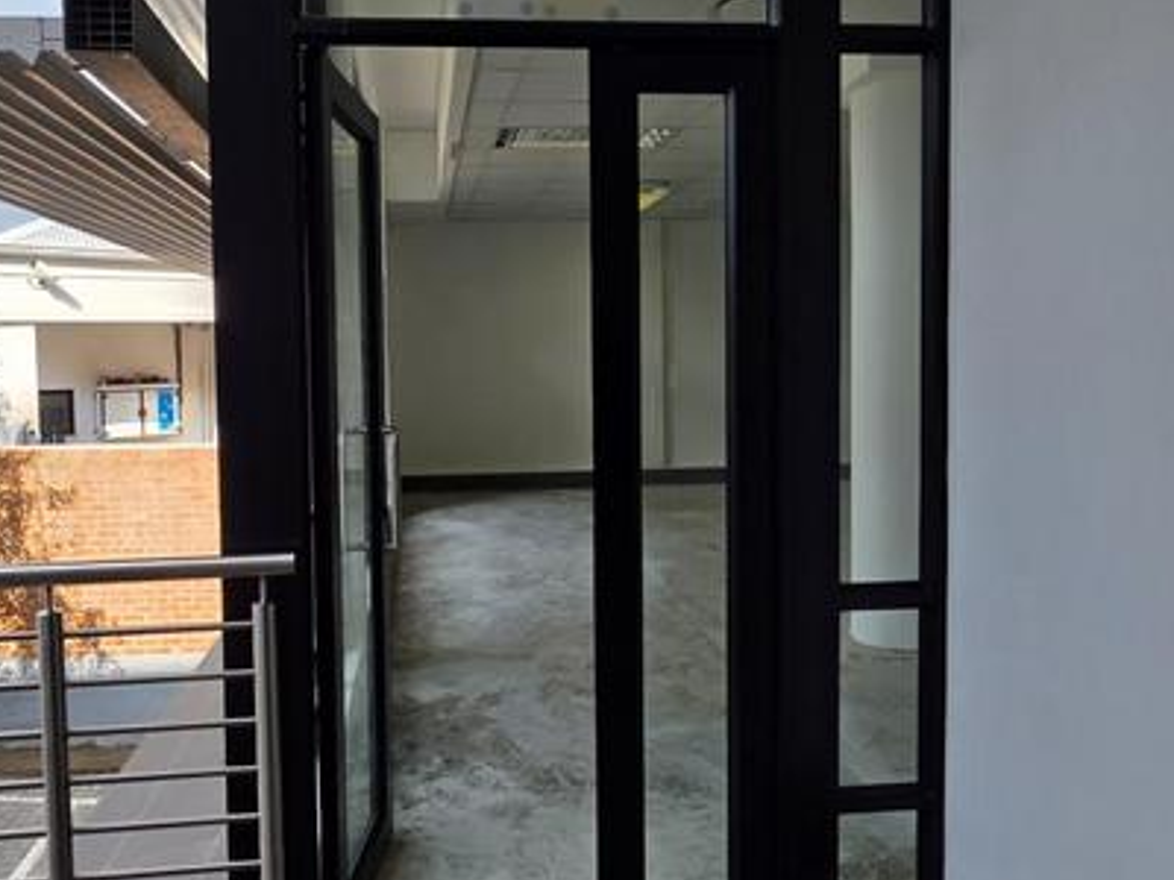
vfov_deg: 53.0
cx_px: 496
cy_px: 399
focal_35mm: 26
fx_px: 882
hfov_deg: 66.9
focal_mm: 2.2
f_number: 1.9
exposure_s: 1/944
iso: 40
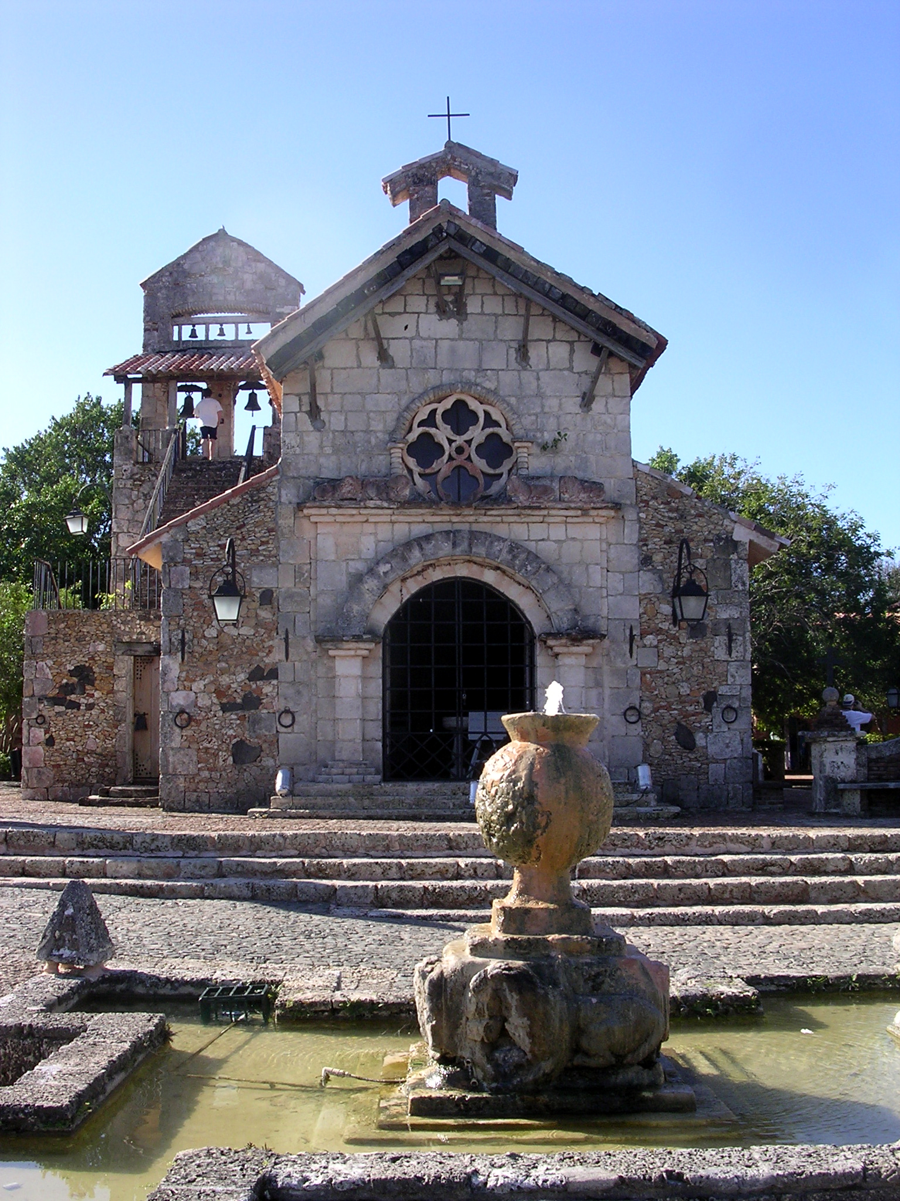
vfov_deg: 49.0
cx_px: 450
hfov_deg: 37.7
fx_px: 1317
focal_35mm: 38
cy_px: 600
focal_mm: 5.8
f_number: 5.6
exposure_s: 1/159
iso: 100
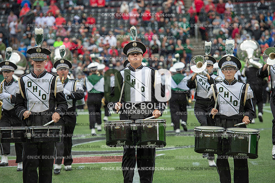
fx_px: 1221
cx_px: 138
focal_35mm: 160
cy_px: 92
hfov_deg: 12.8
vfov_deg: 8.6
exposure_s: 1/500
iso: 400
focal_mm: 160
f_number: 4
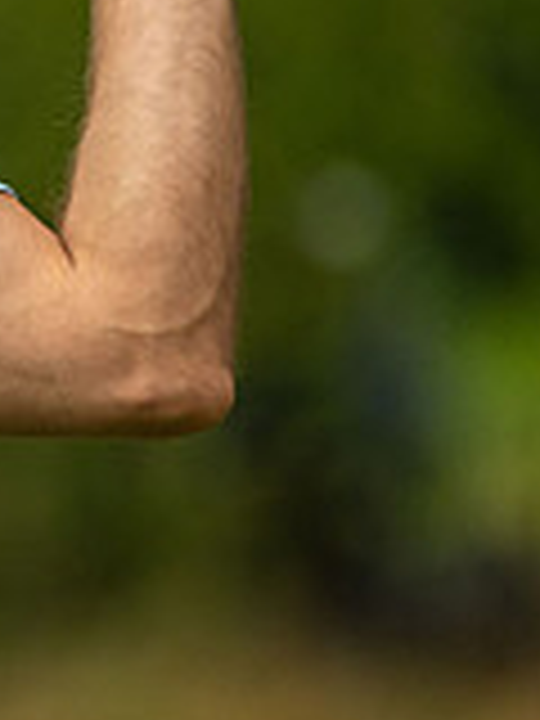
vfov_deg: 1.6
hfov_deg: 1.2
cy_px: 103
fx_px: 25584
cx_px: -477
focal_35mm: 1230
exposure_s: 1/640
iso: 640
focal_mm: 300
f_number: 4
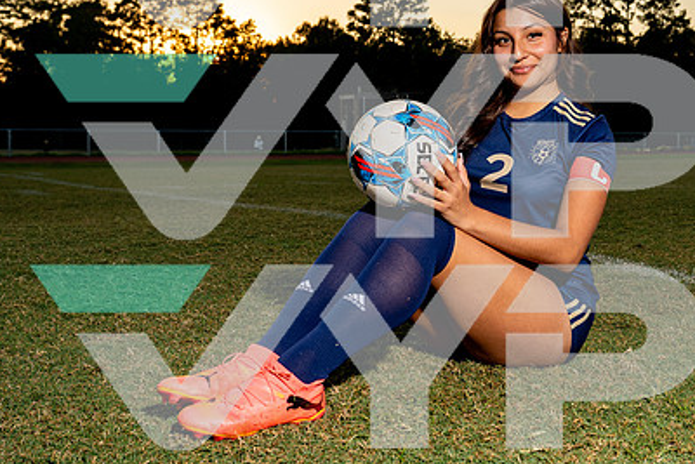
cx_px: 478
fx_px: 927
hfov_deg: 40.5
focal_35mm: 48
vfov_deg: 27.9
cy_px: 147
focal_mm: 33
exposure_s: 1/800
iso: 250
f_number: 5.6
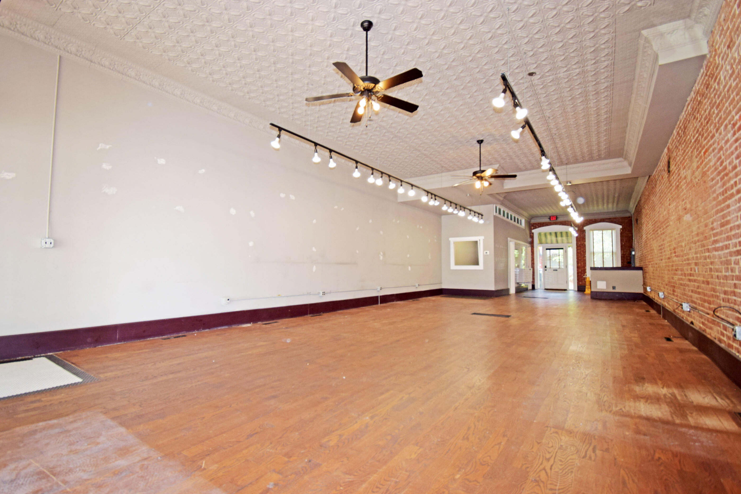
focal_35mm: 16
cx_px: 347
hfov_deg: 96.6
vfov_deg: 73.7
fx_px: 329
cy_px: 252
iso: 280
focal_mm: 10
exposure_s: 1/60
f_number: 4.5
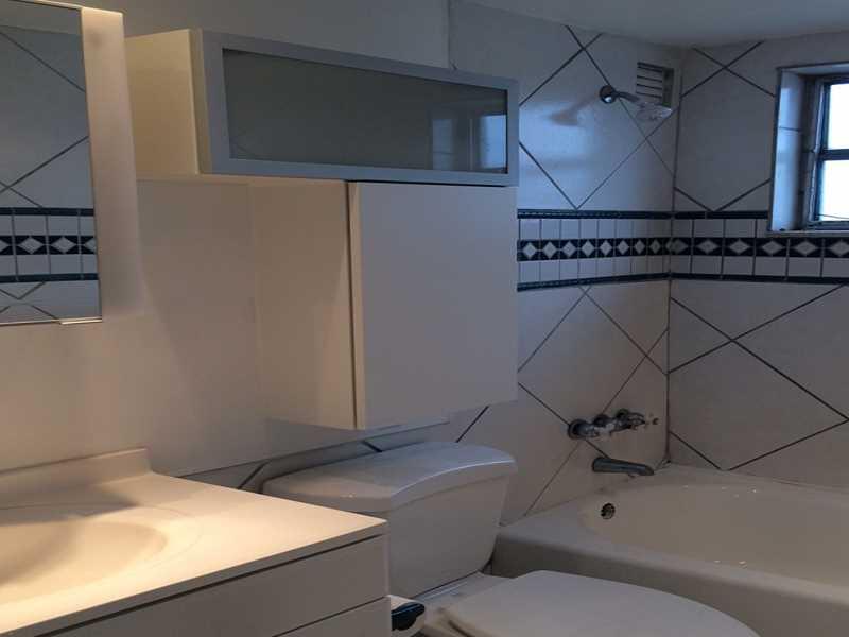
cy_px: 318
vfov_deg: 46.8
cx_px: 424
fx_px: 736
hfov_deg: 60.0
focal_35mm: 30
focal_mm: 4.12
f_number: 2.2
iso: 40
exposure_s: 1/60
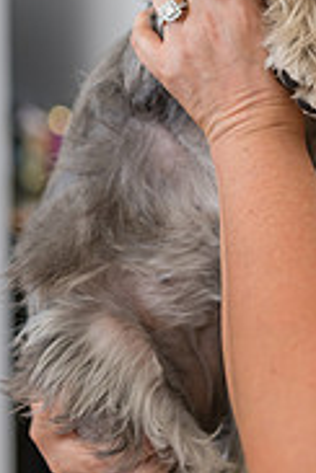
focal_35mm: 86
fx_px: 1132
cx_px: 355
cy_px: 44
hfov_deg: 15.4
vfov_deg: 23.0
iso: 200
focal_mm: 35
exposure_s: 1/160
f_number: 1.4
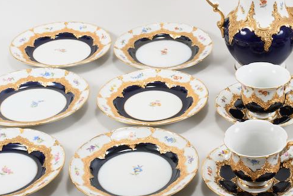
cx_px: 238
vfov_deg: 13.5
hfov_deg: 20.0
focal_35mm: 101
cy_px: 43
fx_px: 822
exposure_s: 1/125
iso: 125
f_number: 13
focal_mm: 32
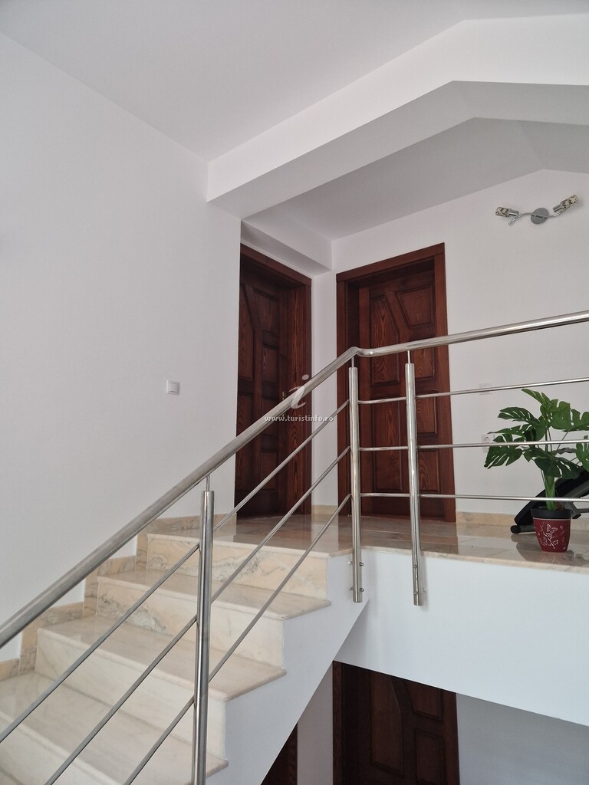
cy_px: 392
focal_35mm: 23
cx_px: 294
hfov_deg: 58.9
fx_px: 522
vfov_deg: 73.9
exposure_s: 1/25
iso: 311
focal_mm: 5.4
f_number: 1.8
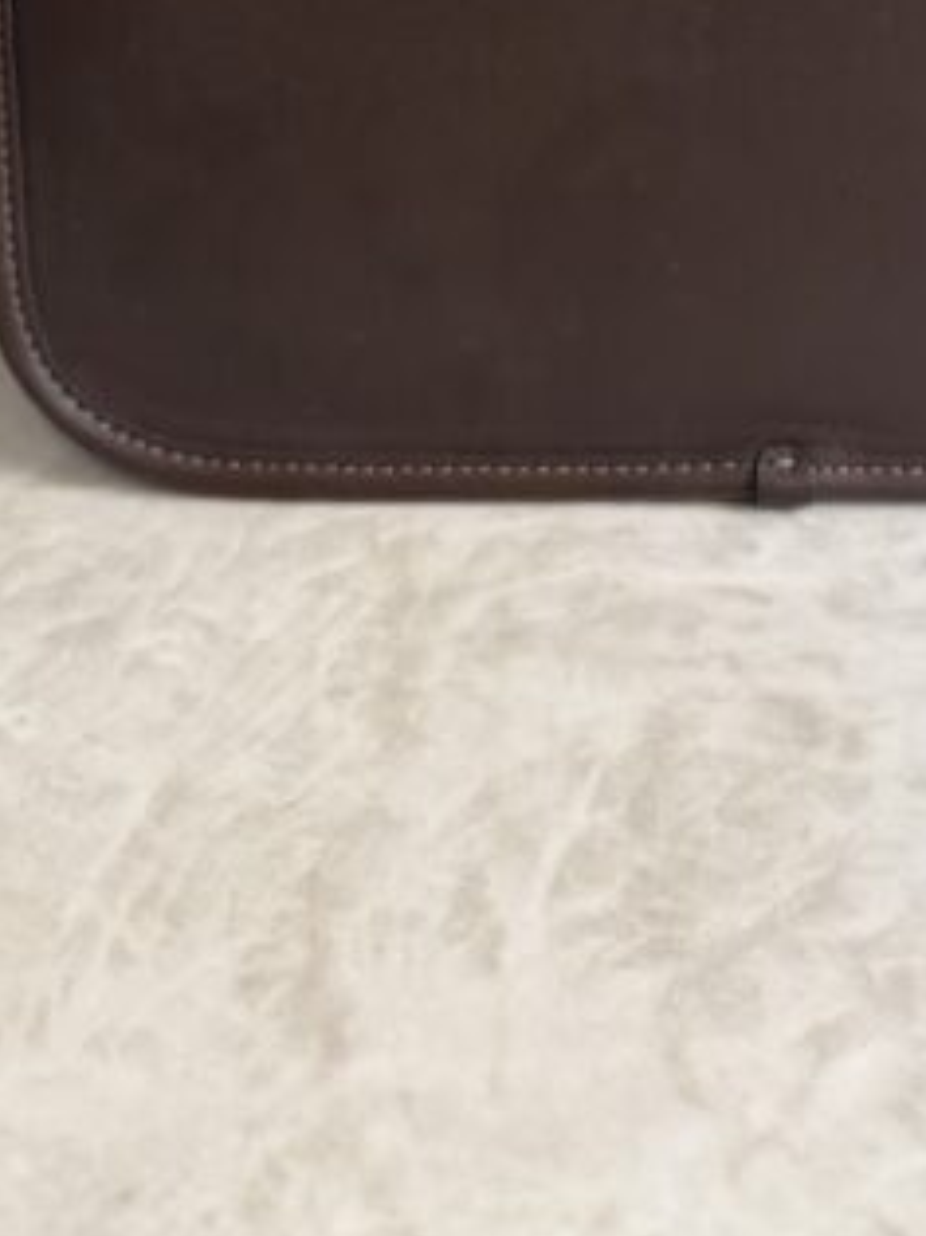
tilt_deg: -19.5
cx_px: 600
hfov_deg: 23.9
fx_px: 2177
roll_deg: -0.4
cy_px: -302
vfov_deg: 27.3
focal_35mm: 61
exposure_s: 1/120
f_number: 1.78
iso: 125
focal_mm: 6.76
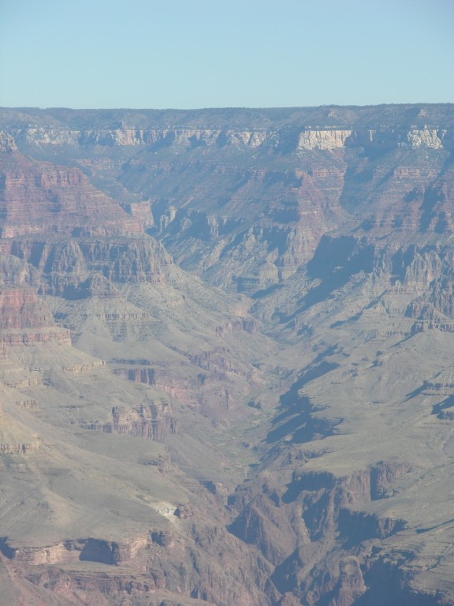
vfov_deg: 10.4
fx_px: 3323
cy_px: 303
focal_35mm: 190
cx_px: 227
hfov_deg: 7.8
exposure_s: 1/263
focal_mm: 48.5
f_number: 5.7
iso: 50
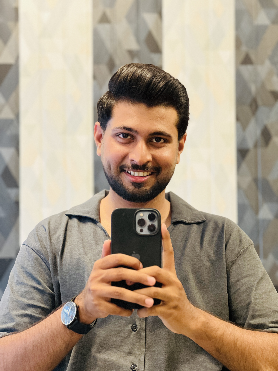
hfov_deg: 19.1
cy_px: 186
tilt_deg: +3.3
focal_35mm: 77
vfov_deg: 25.3
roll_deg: +0.0
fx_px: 825
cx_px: 139
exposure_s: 1/33
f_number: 2.8
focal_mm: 9
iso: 320
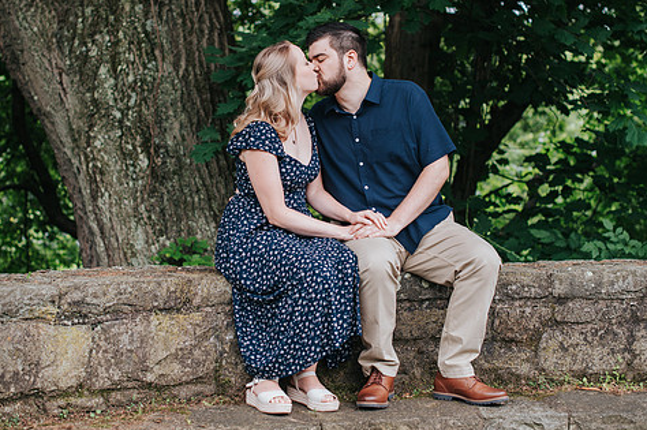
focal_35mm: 64
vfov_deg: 21.2
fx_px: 1149
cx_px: 300
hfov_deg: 31.4
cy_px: 175
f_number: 2.8
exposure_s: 1/500
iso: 320
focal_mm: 50
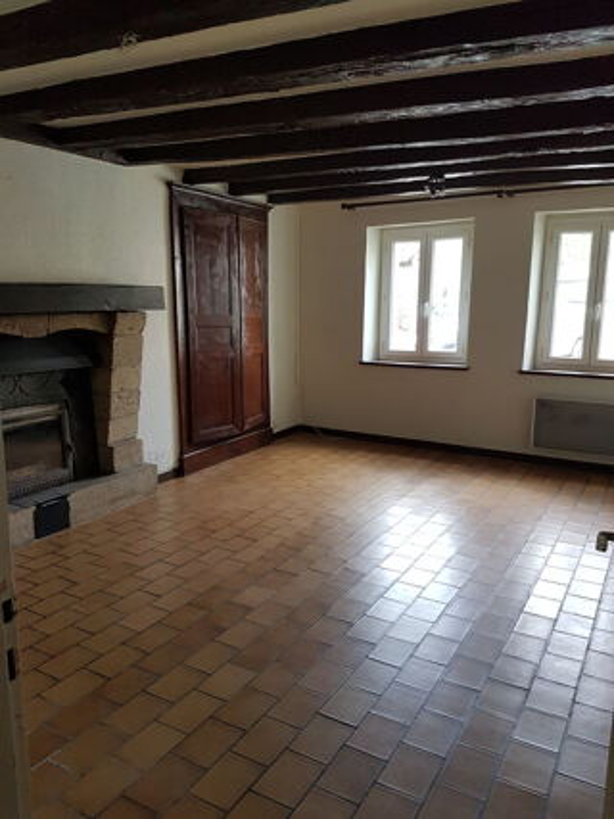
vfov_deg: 67.3
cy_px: 410
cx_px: 307
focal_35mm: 26
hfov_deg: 53.0
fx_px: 615
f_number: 1.7
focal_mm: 4.2
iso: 80
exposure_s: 1/50
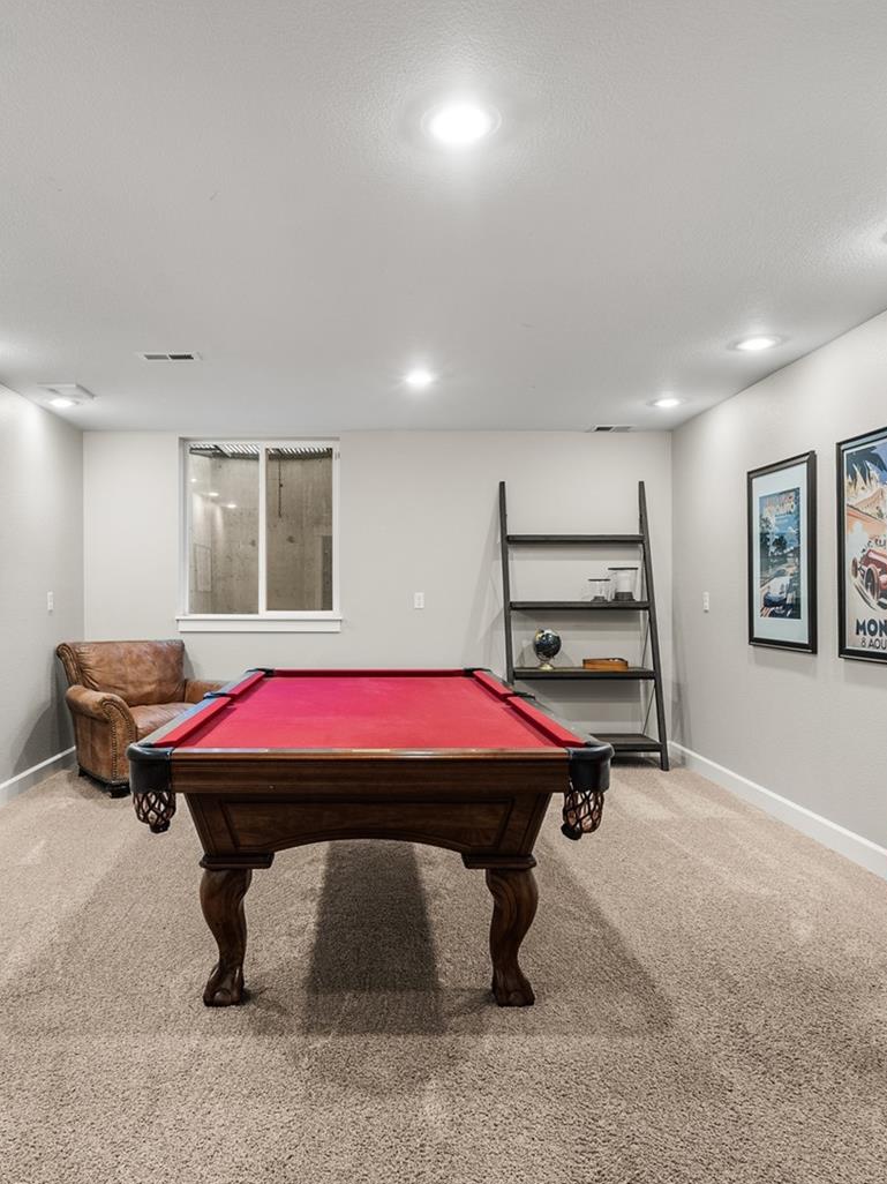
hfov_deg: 56.5
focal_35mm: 24
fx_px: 820
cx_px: 369
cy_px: 597
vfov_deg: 71.6
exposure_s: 1/1.67
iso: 200
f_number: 8
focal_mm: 16
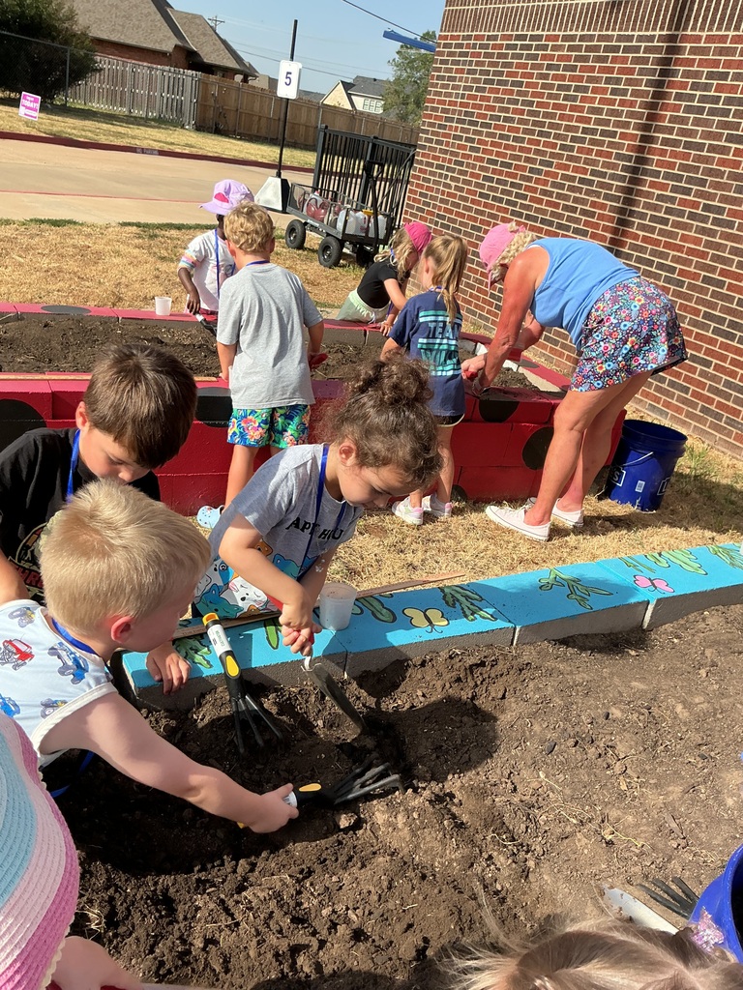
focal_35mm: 29
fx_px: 830
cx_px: 372
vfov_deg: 61.7
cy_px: 495
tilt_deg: -23.0
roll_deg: -11.0
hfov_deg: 48.2
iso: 25
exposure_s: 1/1311
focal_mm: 3
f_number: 1.8
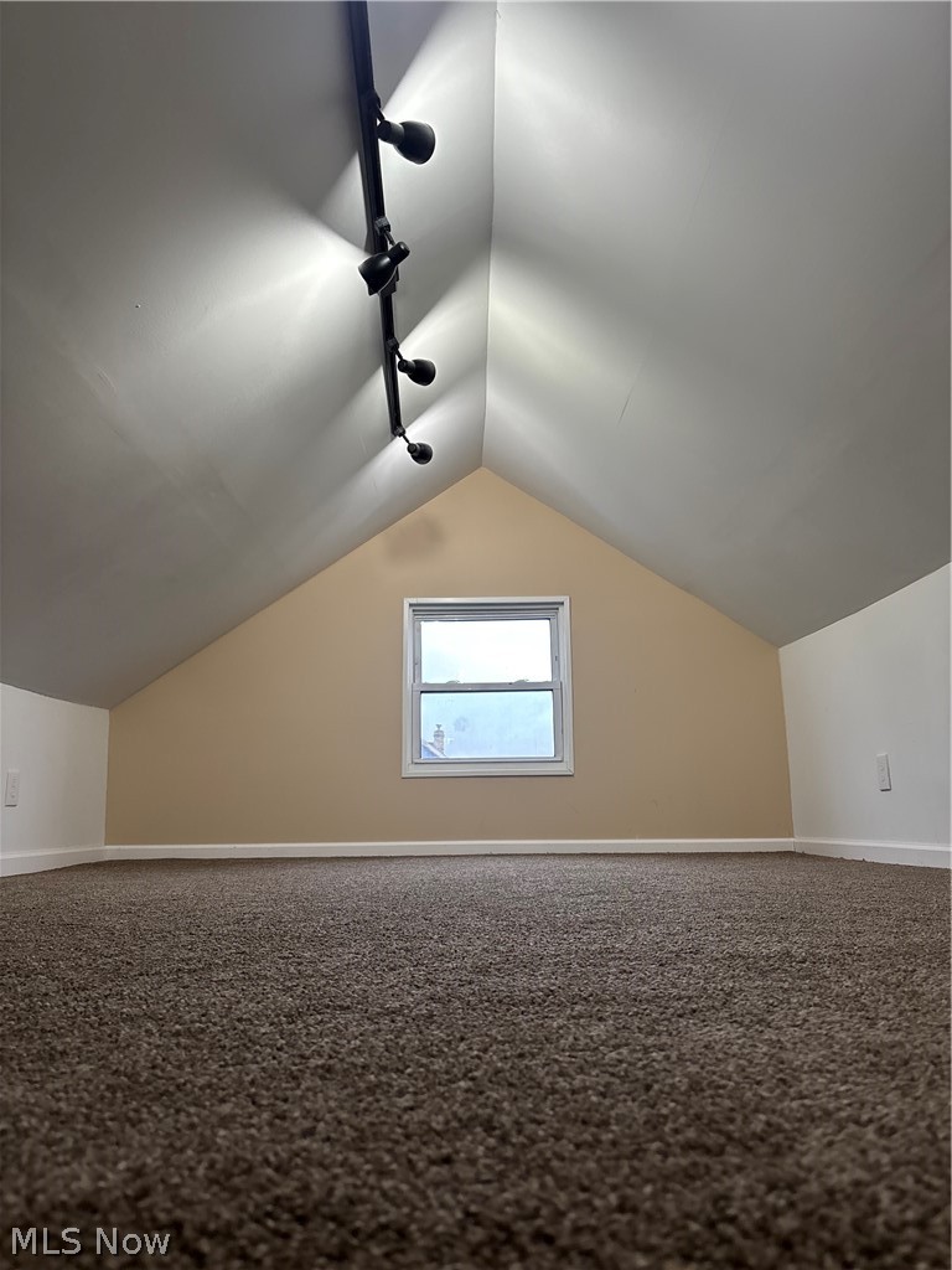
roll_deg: +0.0
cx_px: 476
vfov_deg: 67.3
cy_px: 635
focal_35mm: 26
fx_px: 953
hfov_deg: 53.1
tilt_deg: +12.0
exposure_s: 1/60
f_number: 1.6
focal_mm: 5.96
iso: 100
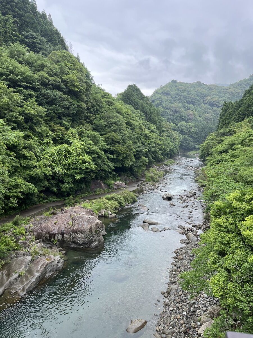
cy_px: 169
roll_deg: -1.6
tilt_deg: -7.7
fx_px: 253
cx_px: 126
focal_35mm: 26
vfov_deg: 67.3
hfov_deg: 53.1
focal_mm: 5.1
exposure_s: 1/1086
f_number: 1.6
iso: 50
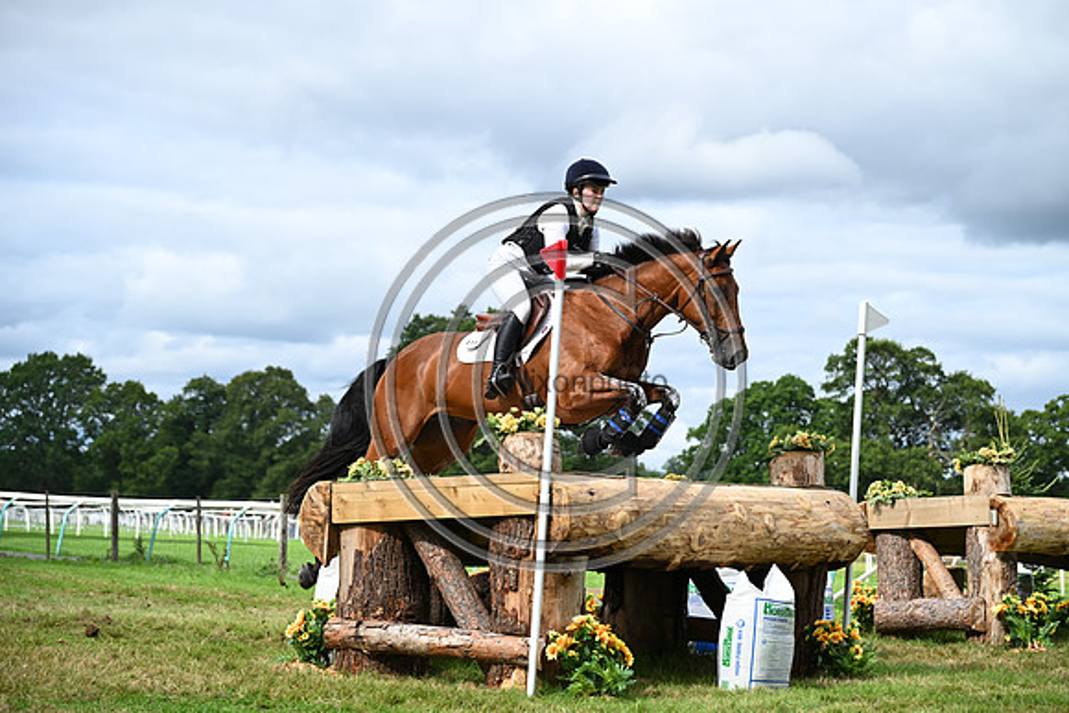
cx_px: 534
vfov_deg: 17.3
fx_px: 2346
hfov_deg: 25.7
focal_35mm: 79
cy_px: 356
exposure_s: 1/1250
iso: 320
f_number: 4.5
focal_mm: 79
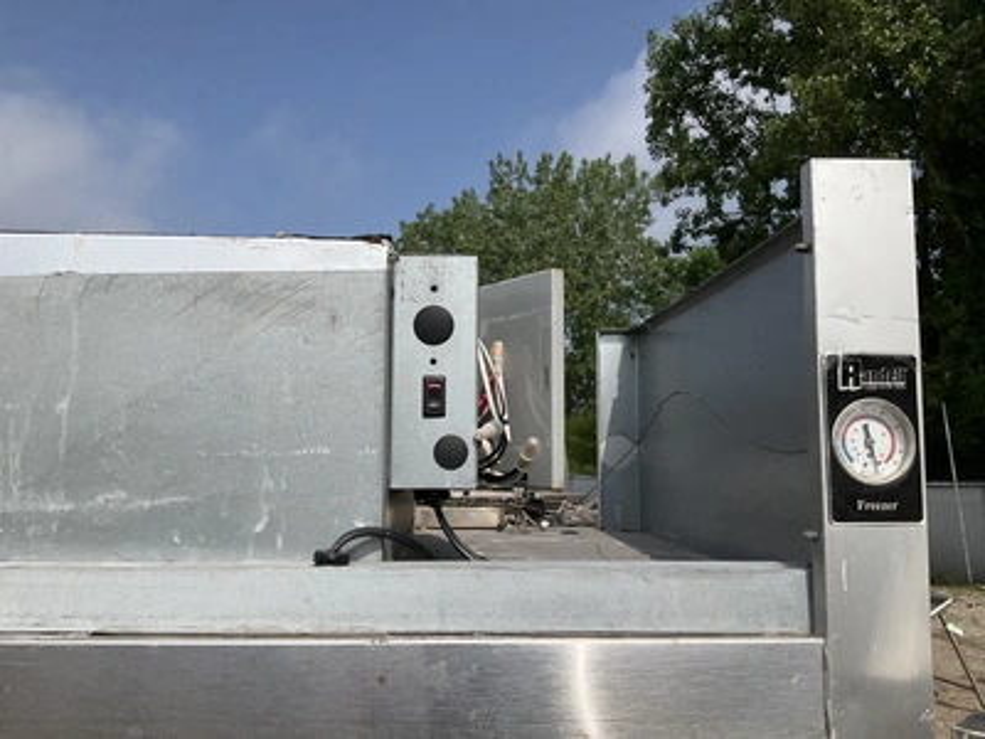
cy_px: 370
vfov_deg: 48.2
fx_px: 825
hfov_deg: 61.7
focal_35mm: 29
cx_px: 492
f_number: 1.8
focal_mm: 3
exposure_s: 1/3788
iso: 25
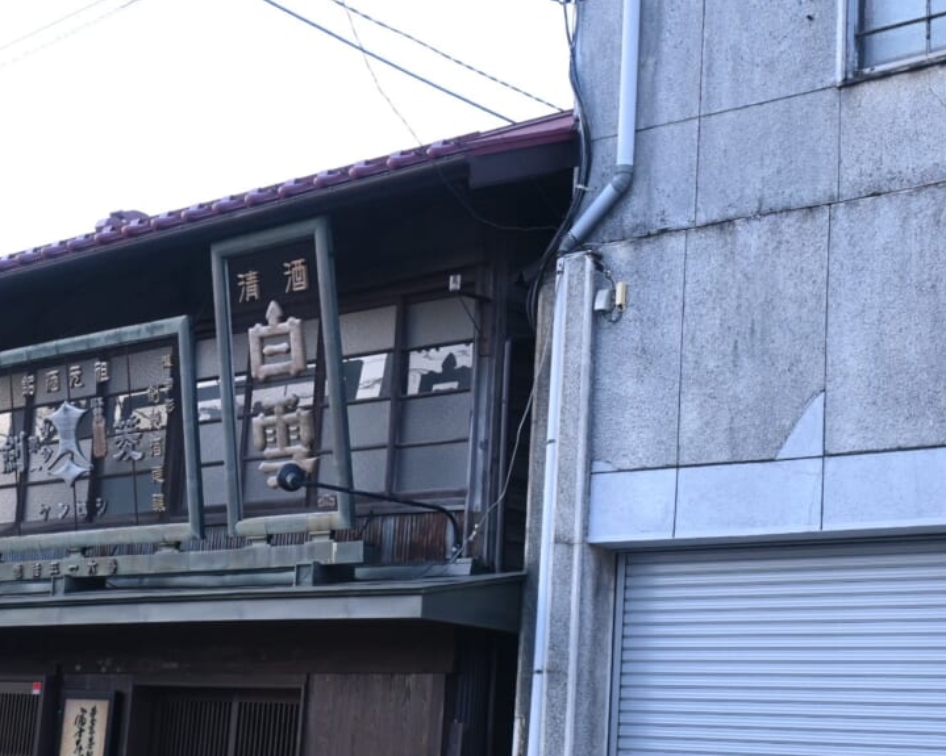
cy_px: 373
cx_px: 375
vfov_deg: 23.6
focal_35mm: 65
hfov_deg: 29.2
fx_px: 1810
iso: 900
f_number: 5
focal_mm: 33
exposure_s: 1/50
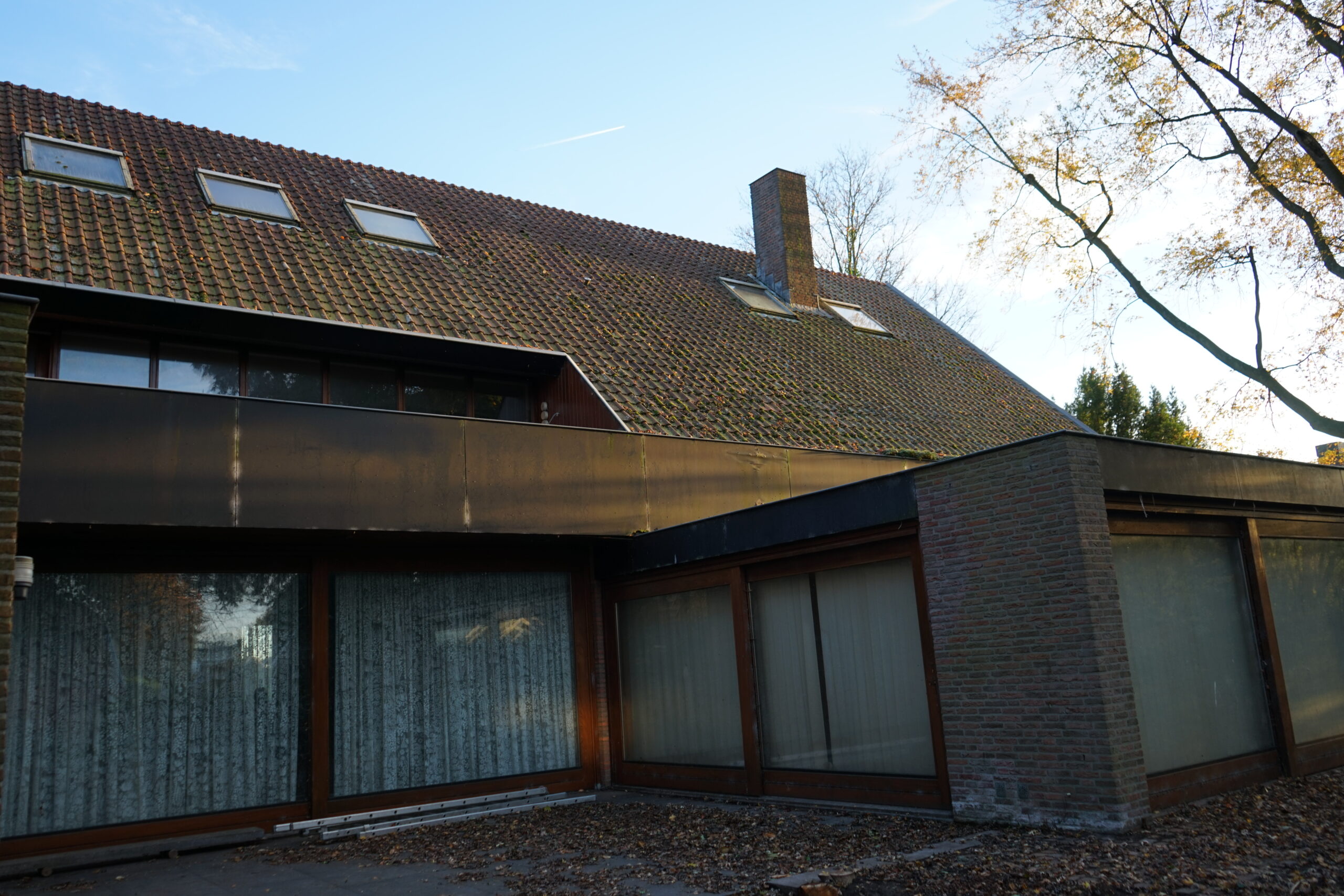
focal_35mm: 28
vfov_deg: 46.4
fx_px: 1045
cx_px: 672
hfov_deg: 65.5
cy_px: 448
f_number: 4.5
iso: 100
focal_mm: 28
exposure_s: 1/60
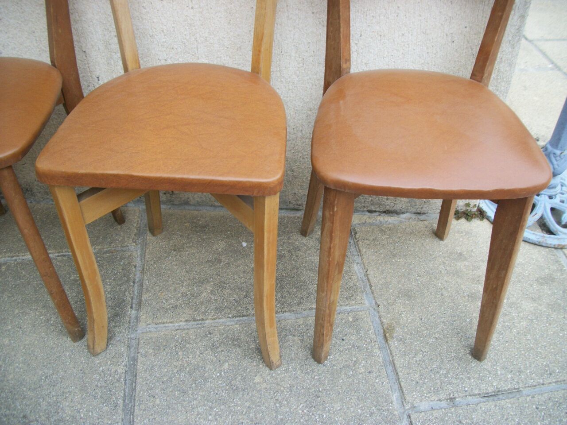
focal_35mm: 32
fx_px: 524
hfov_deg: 56.8
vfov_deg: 44.2
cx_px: 284
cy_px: 212
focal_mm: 5.7
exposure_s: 1/125
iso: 80
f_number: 2.9
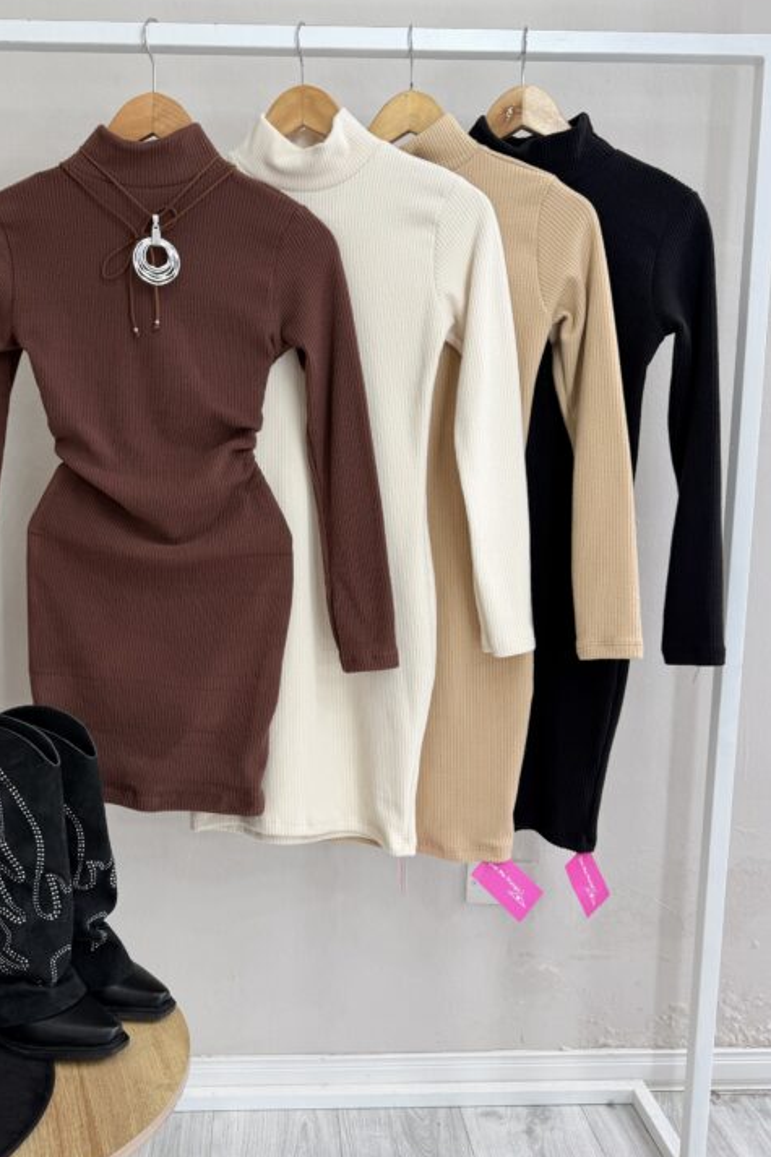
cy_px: 599
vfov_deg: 65.5
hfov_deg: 46.1
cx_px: 299
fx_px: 900
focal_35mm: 28
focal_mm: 6.76
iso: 64
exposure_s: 1/121
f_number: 1.78
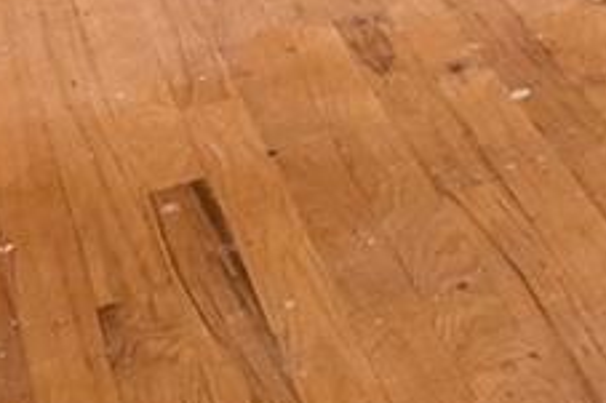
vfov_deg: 8.7
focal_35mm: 117
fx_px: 1960
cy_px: -953
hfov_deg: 13.1
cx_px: 1460
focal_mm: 11
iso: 500
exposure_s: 1/15
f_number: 8
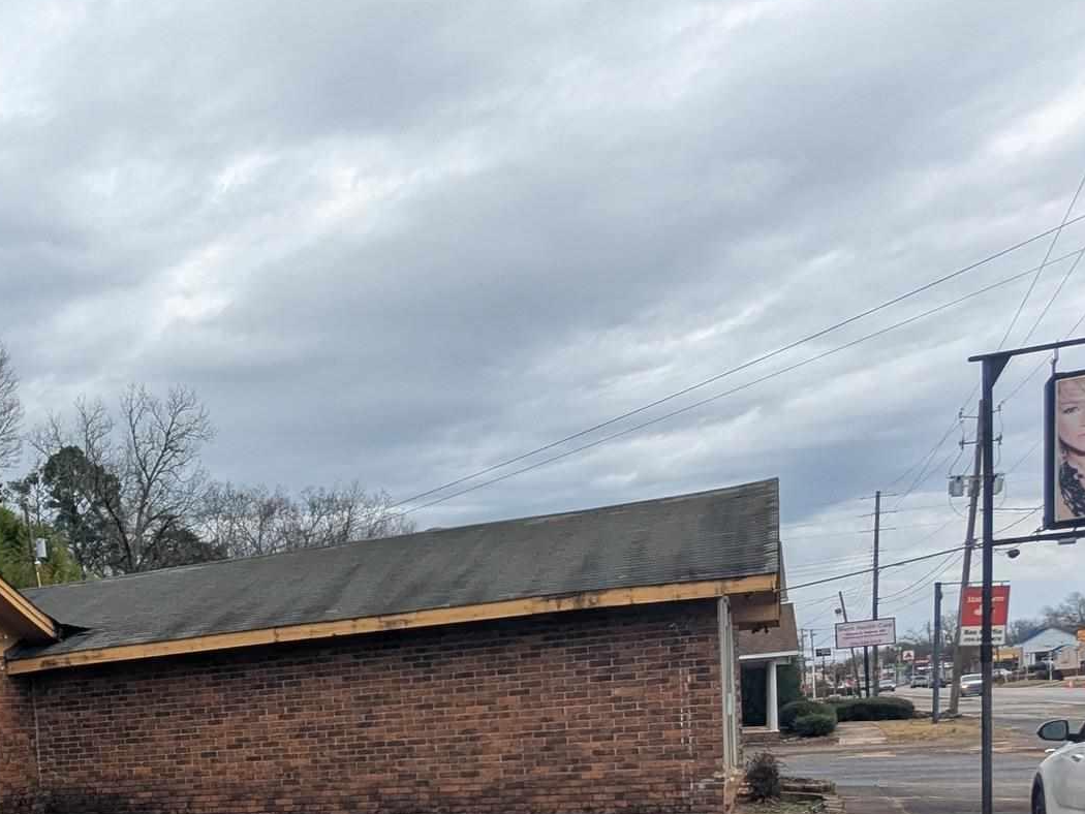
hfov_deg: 43.6
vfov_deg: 33.2
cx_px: 102
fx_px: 1223
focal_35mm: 39
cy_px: 845
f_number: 2.2
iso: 48
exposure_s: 1/777
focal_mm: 2.35
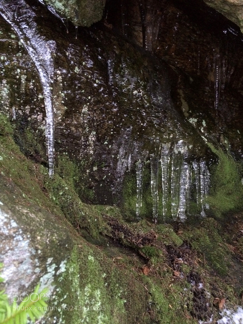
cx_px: 122
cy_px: 162
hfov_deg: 48.2
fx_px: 271
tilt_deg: -1.0
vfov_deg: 61.7
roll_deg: +1.1
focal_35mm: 29
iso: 500
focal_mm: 4.15
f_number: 2.2
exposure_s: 1/17
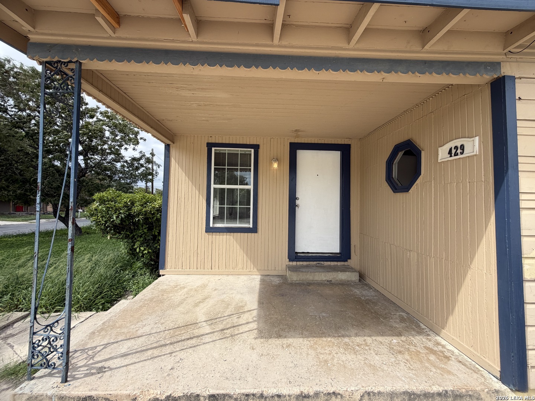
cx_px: 268
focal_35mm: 14
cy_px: 200
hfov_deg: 102.1
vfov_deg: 85.7
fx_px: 216
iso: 40
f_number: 2.2
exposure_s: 1/770
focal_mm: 2.22
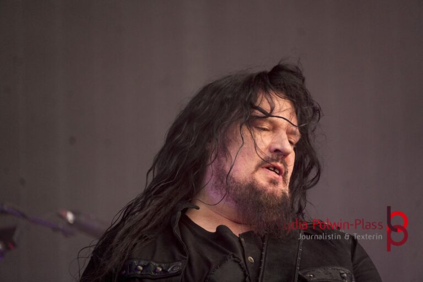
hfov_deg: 4.9
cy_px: 141
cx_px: 212
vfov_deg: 3.3
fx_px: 4970
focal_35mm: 423
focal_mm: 282
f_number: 6.3
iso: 1600
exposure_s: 1/500
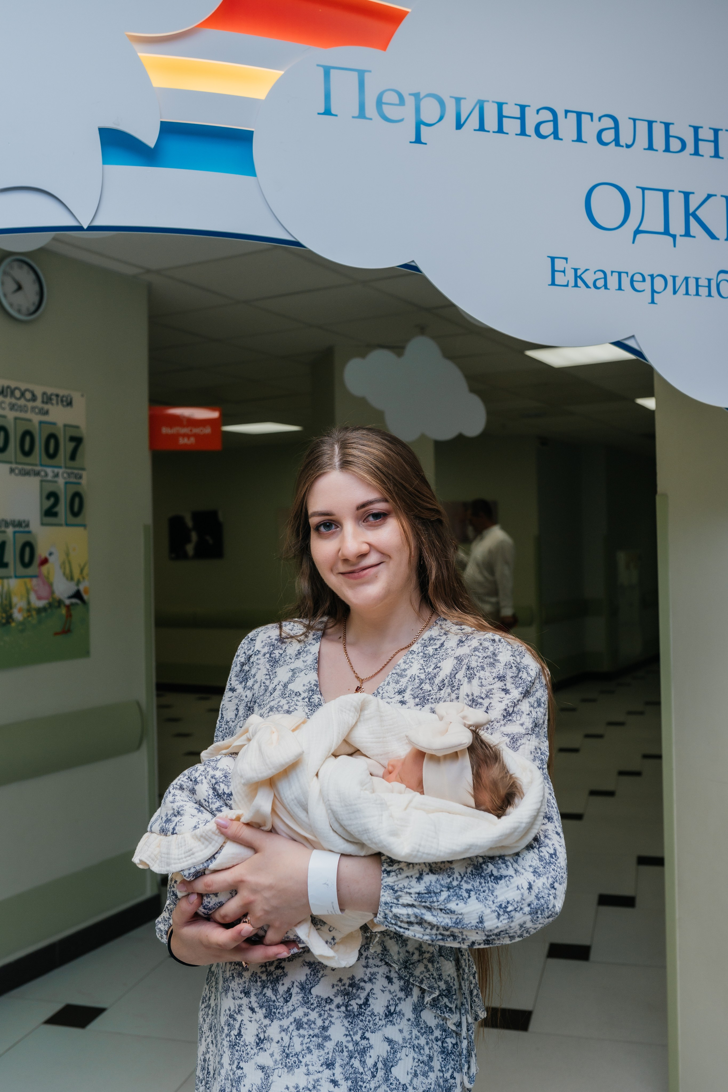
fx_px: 1062
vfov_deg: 54.4
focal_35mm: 35
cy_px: 546
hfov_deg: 37.9
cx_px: 364
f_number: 5.6
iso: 400
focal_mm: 35
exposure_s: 1/160
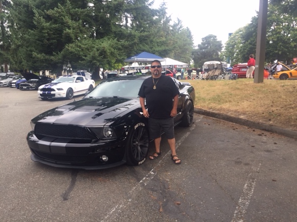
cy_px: 111
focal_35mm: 29
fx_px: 249
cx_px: 148
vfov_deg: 48.2
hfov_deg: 61.7
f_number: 2.2
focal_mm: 4.15
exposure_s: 1/238
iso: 32
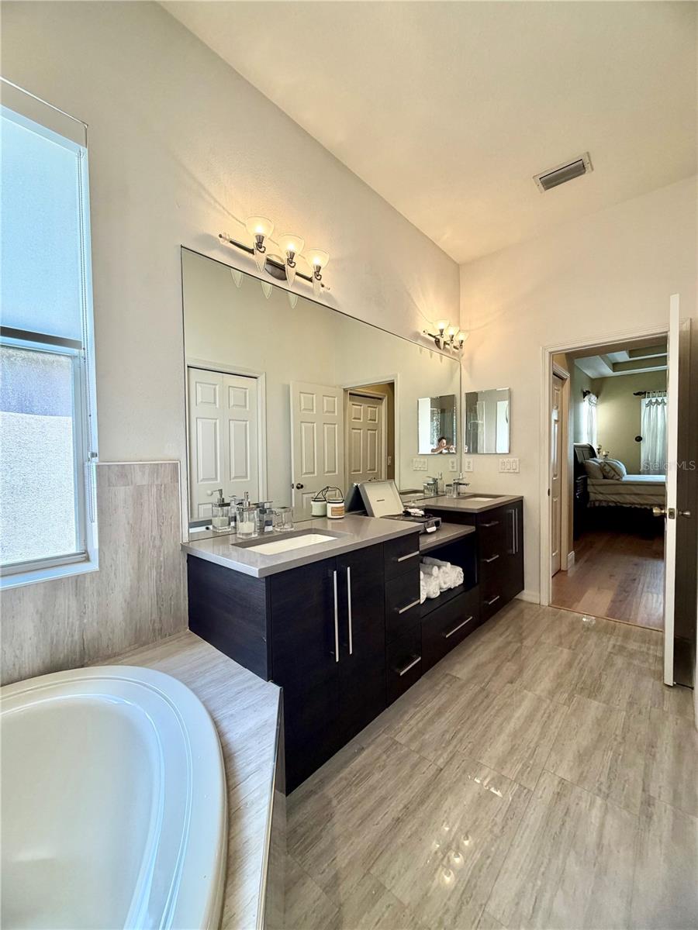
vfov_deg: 102.1
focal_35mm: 14
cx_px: 349
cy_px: 465
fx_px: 376
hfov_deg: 85.7
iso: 160
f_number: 2.2
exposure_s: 1/120
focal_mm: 2.22
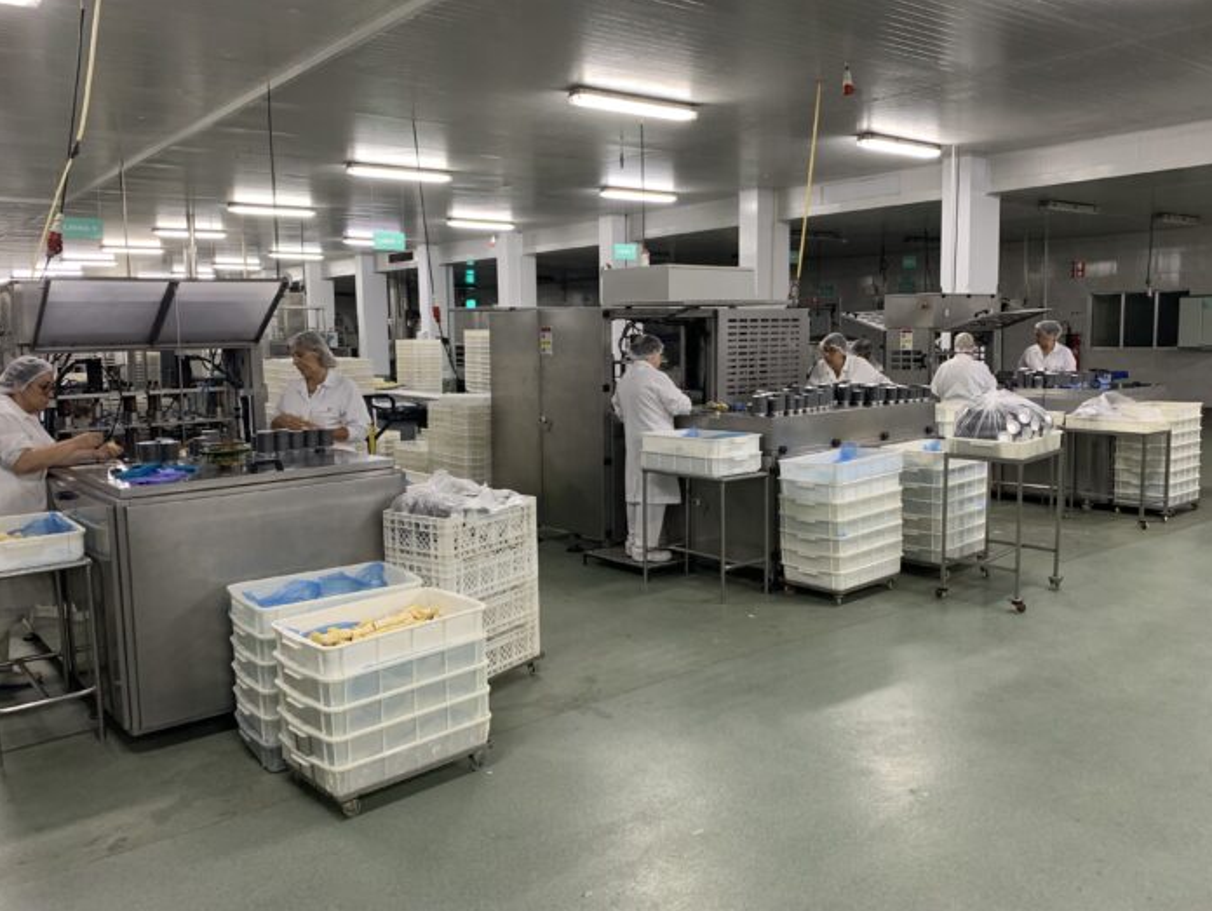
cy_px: 426
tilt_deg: -5.7
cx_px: 590
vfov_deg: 49.8
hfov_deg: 63.4
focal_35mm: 28
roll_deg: +0.7
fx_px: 981
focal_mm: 4.25
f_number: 1.8
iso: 250
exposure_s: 1/60
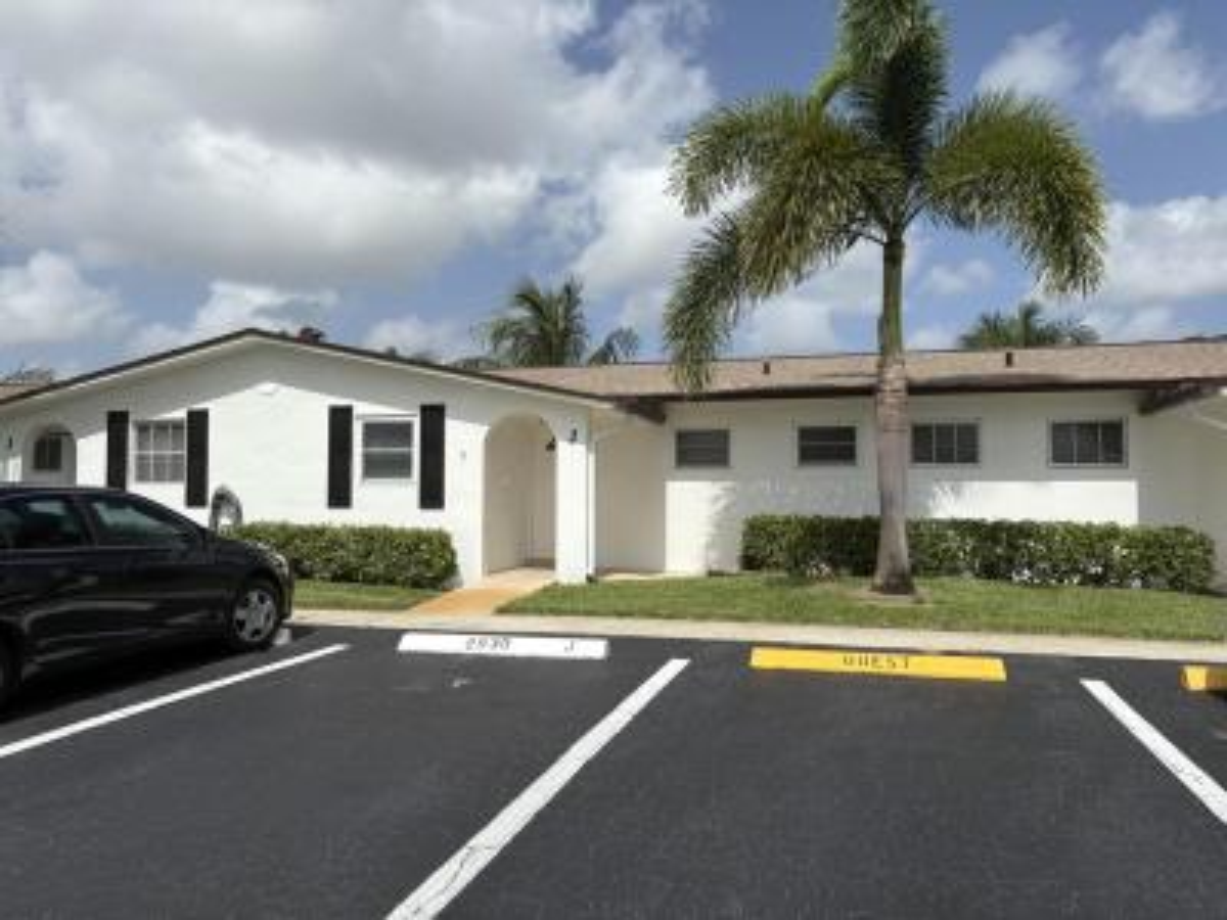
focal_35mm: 26
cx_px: 614
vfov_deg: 53.1
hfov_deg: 67.3
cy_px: 460
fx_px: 922
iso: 50
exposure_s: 1/6329
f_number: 1.6
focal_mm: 5.96
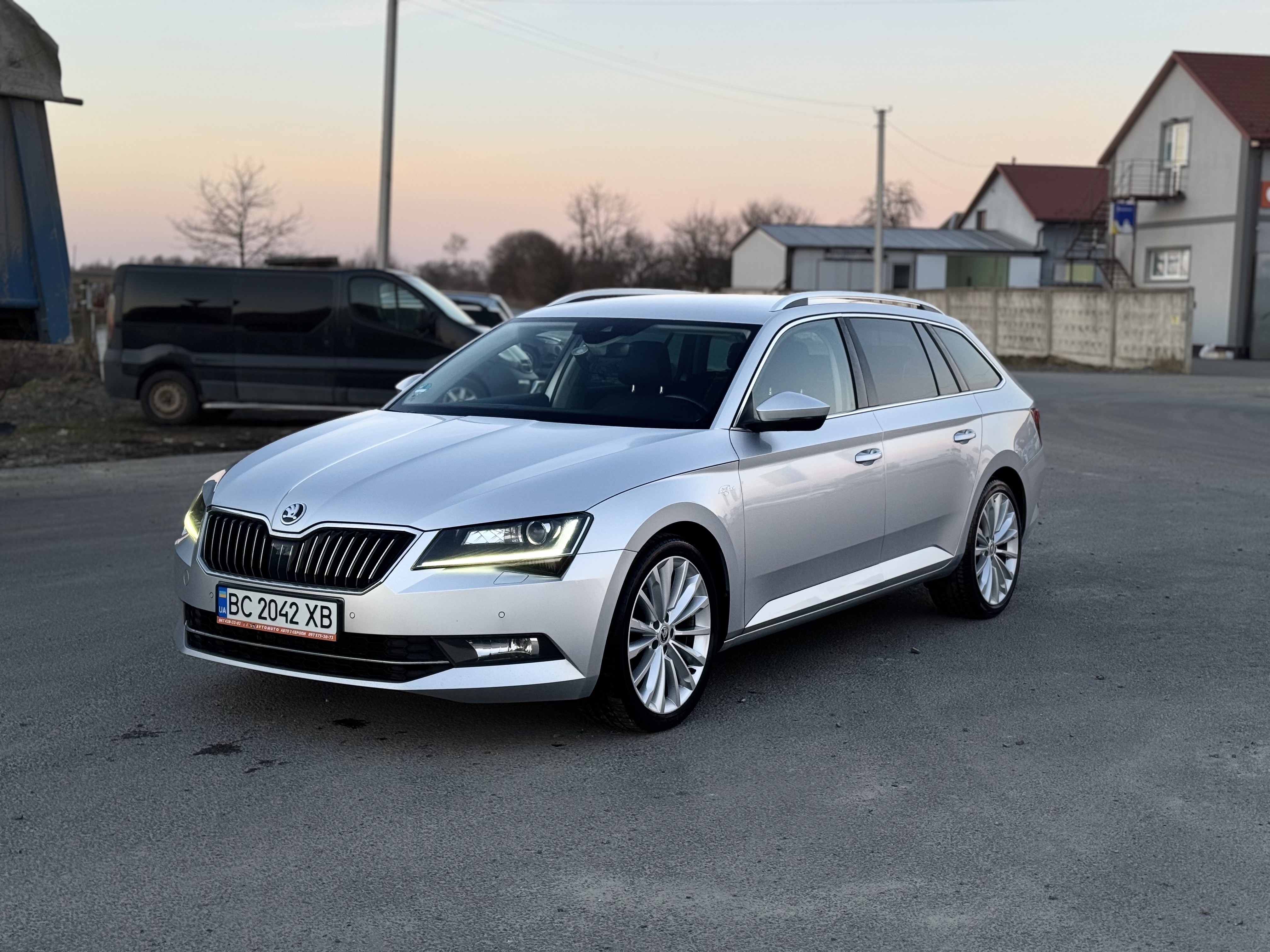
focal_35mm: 48
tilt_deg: -6.2
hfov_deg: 39.7
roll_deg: -1.5
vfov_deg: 30.3
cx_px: 635
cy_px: 476
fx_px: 1761
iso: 64
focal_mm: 6.76
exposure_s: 1/242
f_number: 1.78
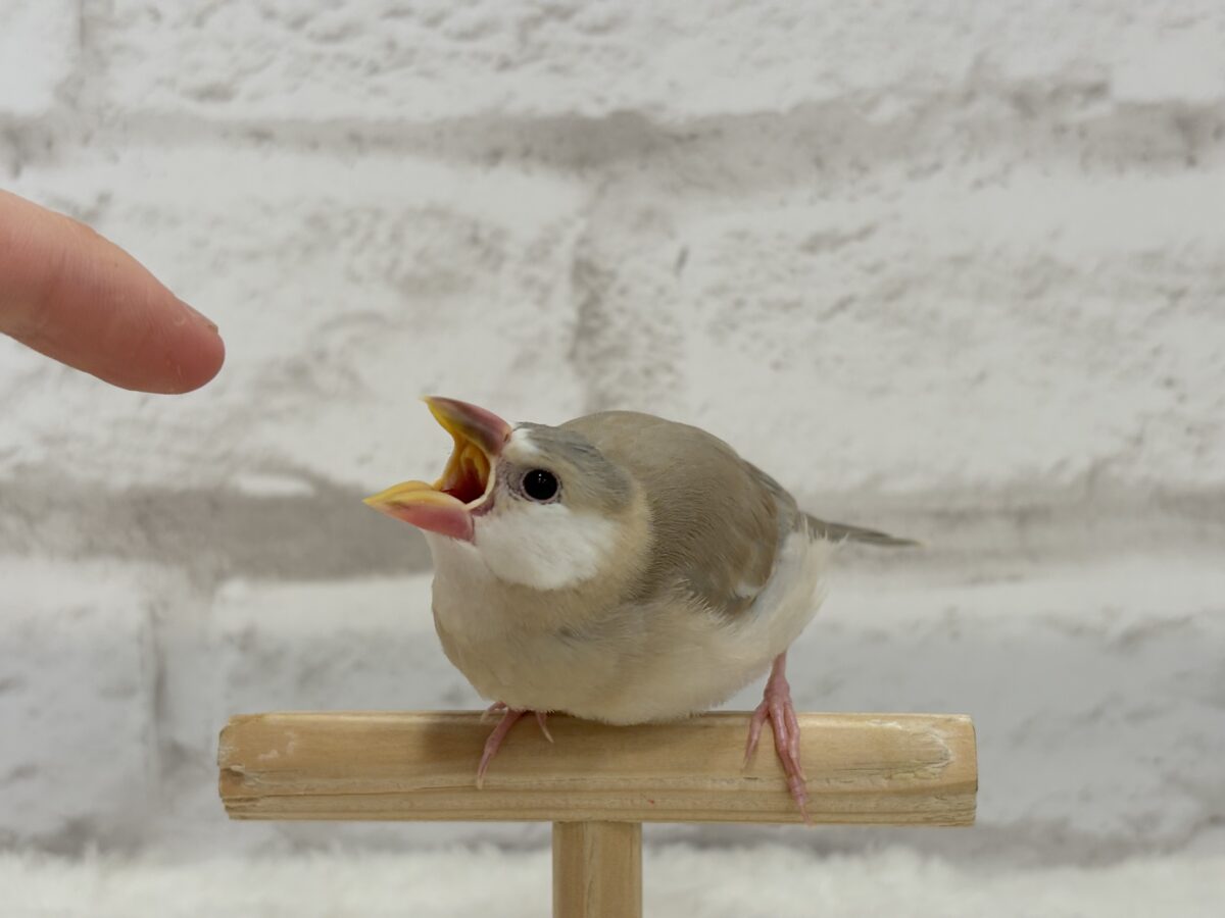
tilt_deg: -7.4
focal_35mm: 52
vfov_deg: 28.0
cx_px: 612
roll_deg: +1.3
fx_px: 1840
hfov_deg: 36.8
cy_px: 459
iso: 64
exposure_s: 1/100
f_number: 1.6
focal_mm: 5.96
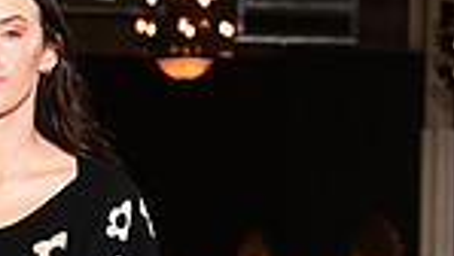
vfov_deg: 4.1
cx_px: -27
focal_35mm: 285
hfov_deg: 7.5
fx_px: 3433
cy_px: 738
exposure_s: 1/125
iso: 1000
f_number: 6.3
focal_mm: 70
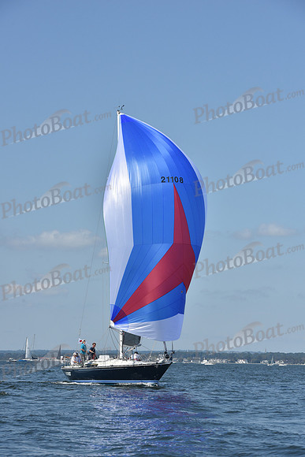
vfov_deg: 17.1
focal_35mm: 120
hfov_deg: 11.4
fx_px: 1524
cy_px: 228
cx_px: 152
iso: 320
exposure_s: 1/1250
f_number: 10
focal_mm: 120
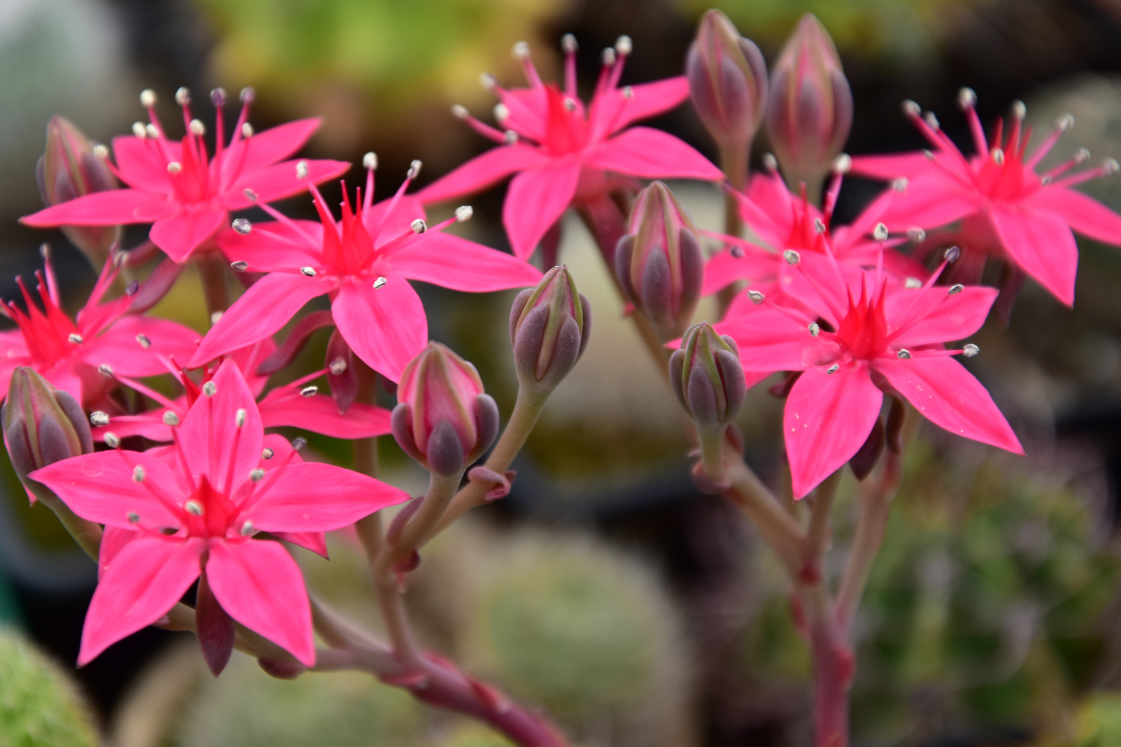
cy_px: 342
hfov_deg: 11.9
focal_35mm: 173
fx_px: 5373
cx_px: 510
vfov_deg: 8.0
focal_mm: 105
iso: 200
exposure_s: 1/160
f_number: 6.3
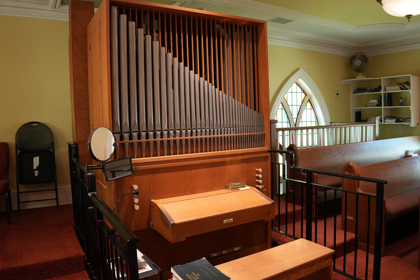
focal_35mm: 26
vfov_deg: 50.4
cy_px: 140
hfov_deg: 70.4
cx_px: 210
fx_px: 297
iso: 1600
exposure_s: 1/160
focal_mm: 17
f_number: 2.8
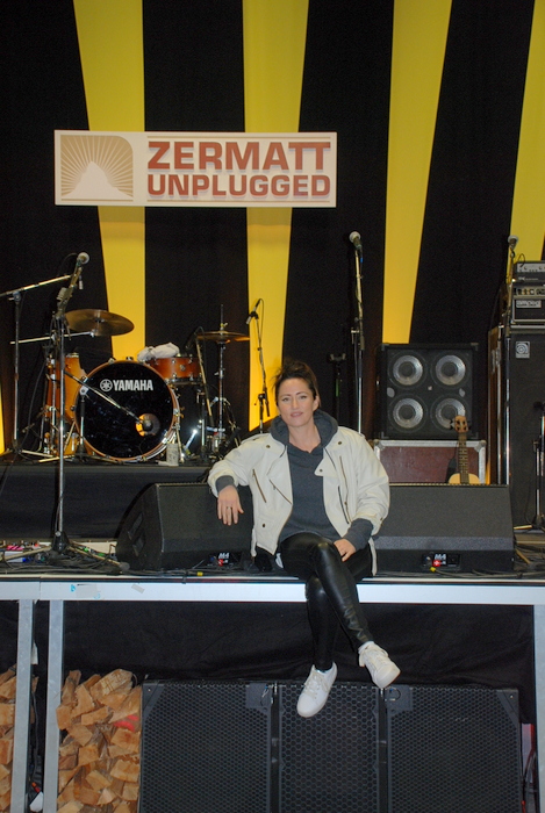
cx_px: 272
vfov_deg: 41.1
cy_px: 406
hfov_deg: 28.2
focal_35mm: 48
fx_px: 1086
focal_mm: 32
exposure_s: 1/60
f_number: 4.2
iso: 320
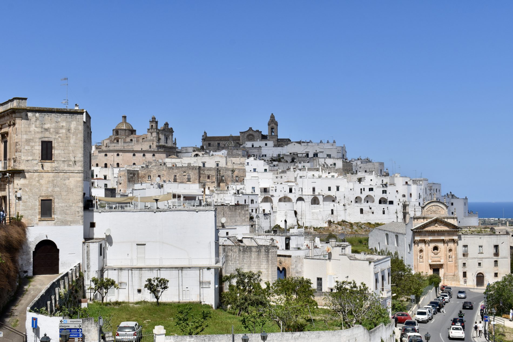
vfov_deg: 28.1
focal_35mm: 48
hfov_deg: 41.1
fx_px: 684
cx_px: 256
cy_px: 171
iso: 200
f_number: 13
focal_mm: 32
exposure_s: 1/640
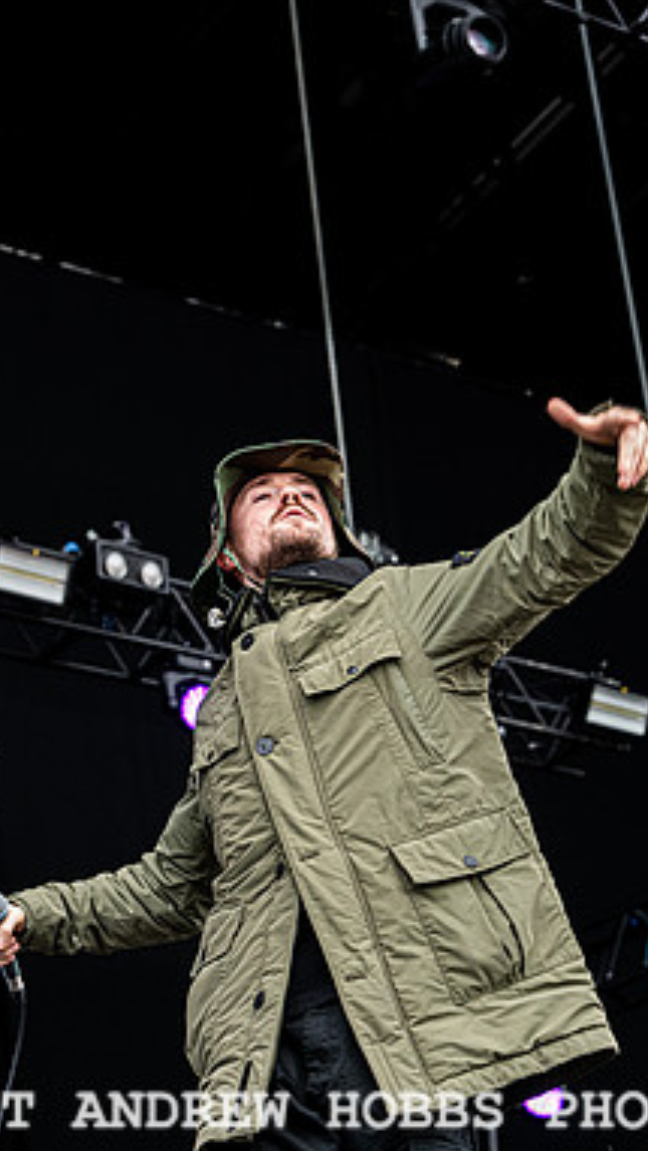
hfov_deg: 9.8
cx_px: 326
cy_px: 574
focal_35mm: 124
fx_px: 3786
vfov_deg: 17.3
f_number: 6.3
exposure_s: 1/500
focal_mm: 78
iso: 1800
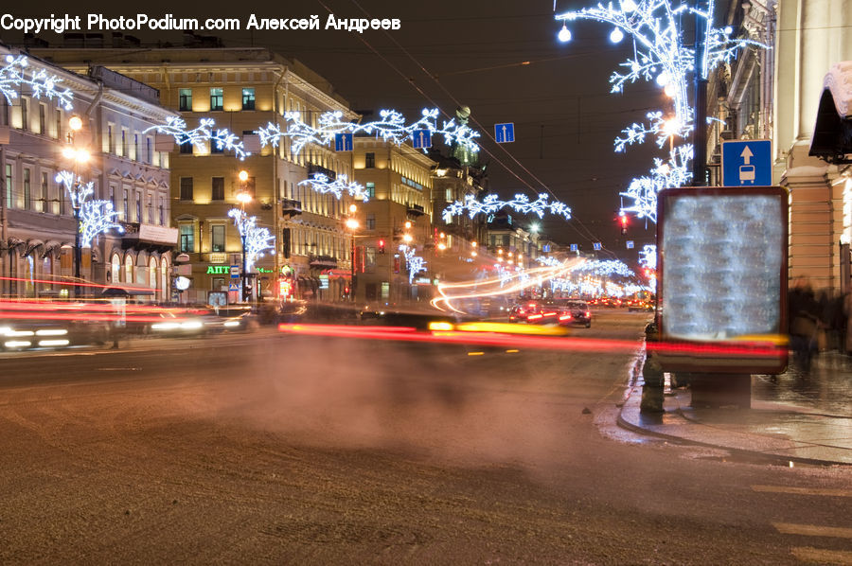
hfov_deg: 27.0
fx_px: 1773
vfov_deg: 18.1
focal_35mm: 75
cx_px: 426
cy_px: 283
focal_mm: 50
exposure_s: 2.5
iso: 200
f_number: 14
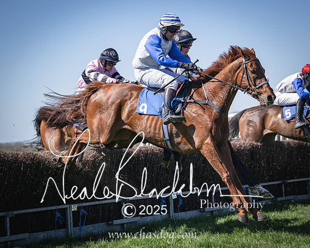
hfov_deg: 18.5
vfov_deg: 14.8
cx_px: 192
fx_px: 952
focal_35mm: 104
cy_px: 117
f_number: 2.8
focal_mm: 70
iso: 64
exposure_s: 1/2000
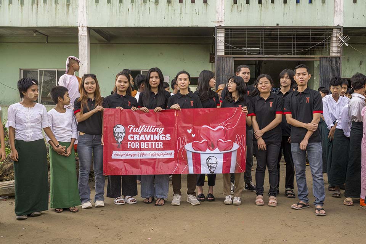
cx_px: 183
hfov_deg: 58.7
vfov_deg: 41.1
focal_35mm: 32
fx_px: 325
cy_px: 122
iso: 1600
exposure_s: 1/640
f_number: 8
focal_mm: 32
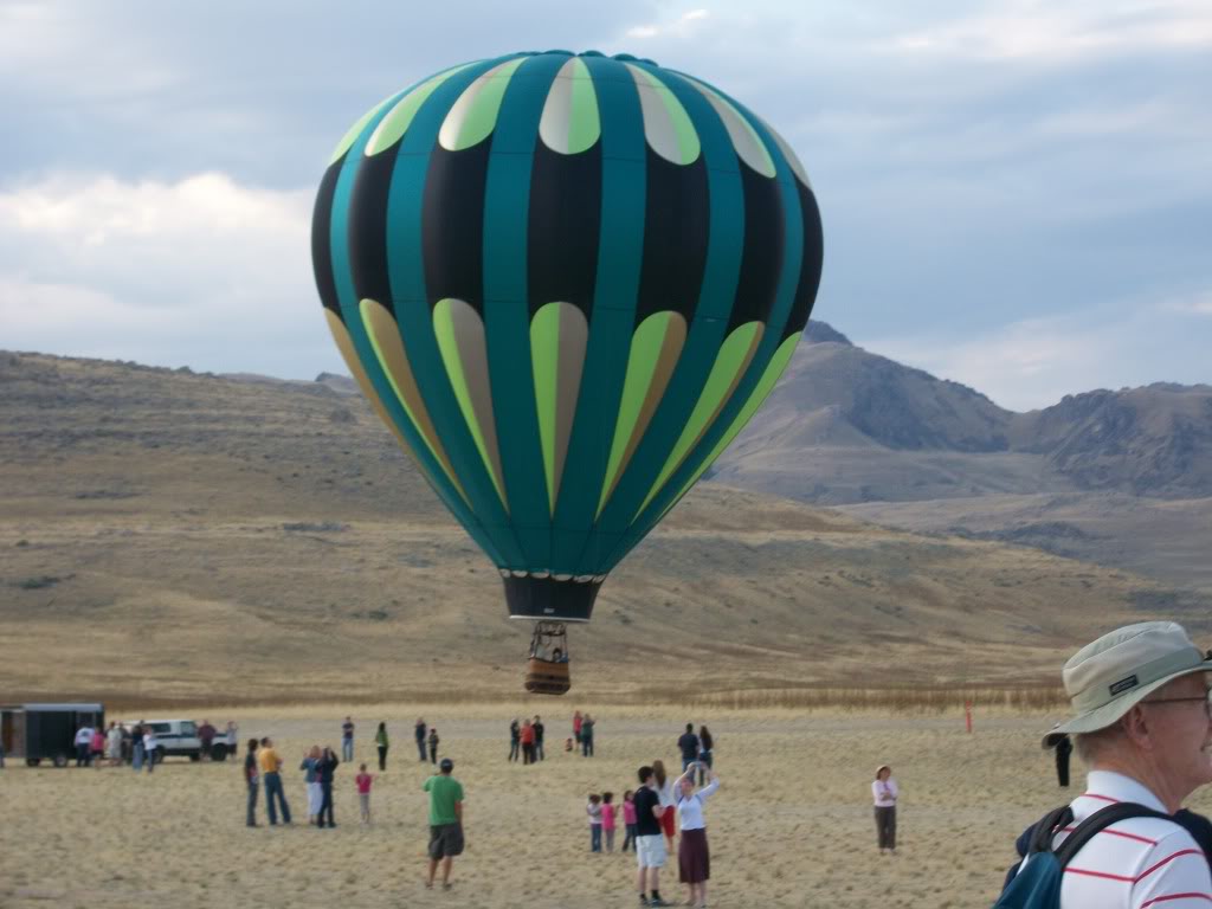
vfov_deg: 14.1
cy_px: 454
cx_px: 606
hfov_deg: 18.7
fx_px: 3676
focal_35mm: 105
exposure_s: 1/100
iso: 80
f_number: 5.7
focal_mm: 18.8
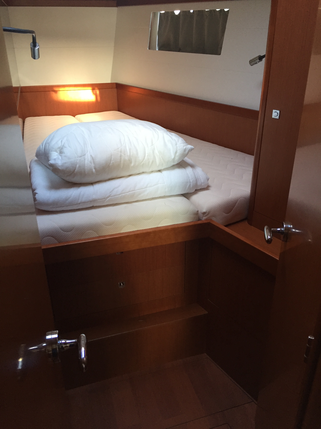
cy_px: 214
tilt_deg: -25.9
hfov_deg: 48.2
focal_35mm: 29
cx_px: 160
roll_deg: -0.1
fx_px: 359
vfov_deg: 61.7
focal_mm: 4.15
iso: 160
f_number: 2.2
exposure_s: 1/33
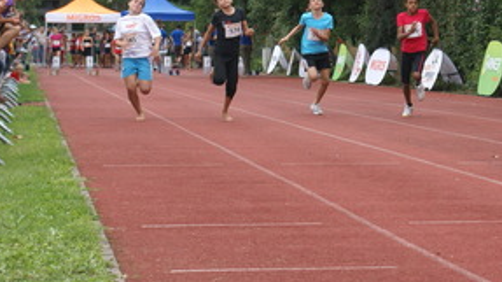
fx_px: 1969
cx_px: 422
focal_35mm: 148
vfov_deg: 8.2
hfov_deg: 14.4
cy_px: 40
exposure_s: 1/200
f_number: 5.6
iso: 125
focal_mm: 50
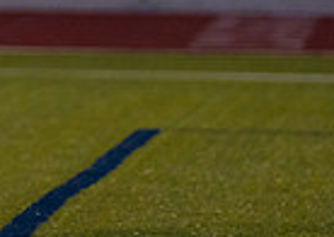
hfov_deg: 2.6
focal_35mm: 777
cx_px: -379
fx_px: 7356
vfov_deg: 1.8
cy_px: -238
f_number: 2.8
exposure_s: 1/1000
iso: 1600
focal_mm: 153
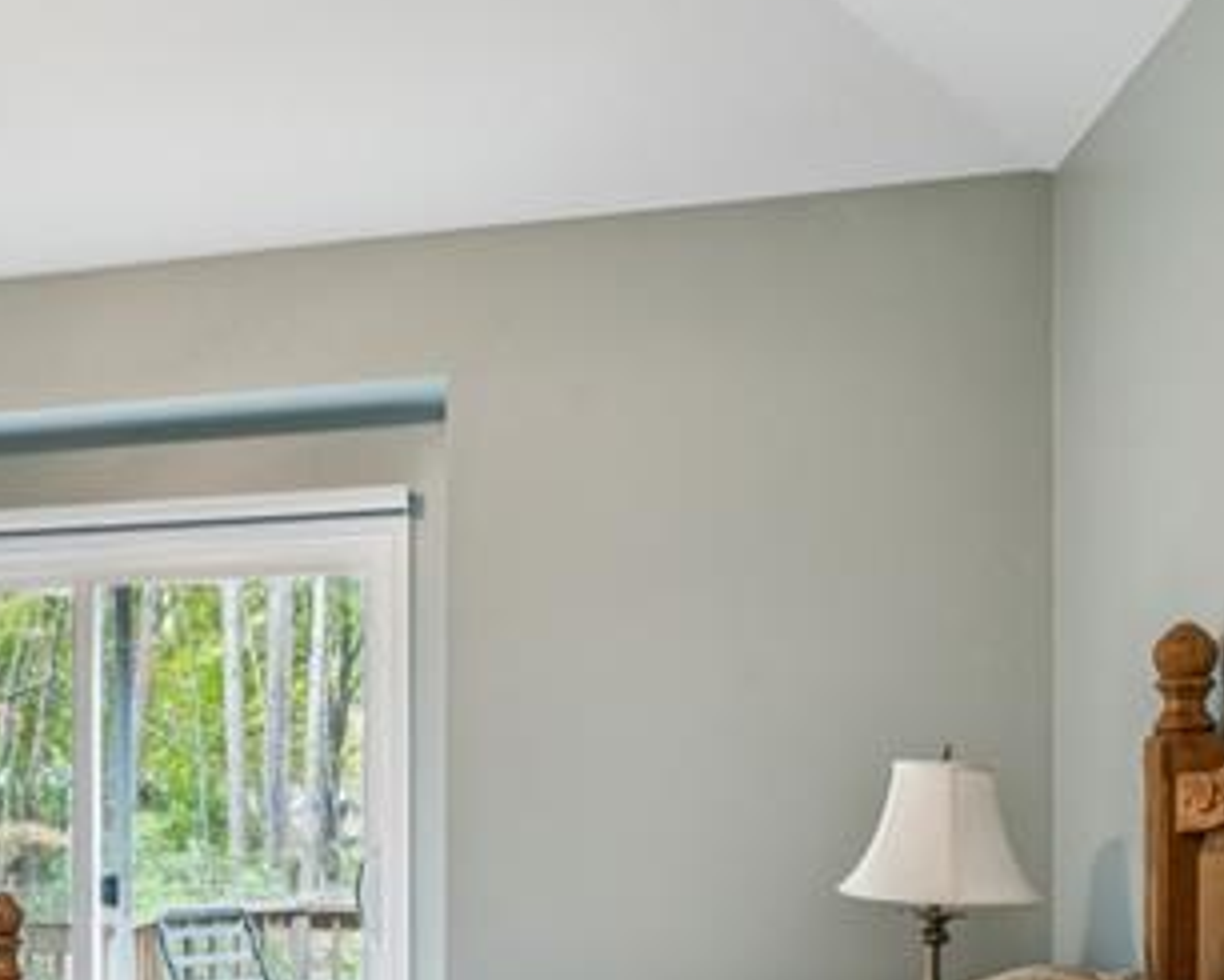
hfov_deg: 37.2
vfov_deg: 32.7
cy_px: 852
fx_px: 1594
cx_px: -24
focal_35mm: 44
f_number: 13
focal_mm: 14
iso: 400
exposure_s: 1.3
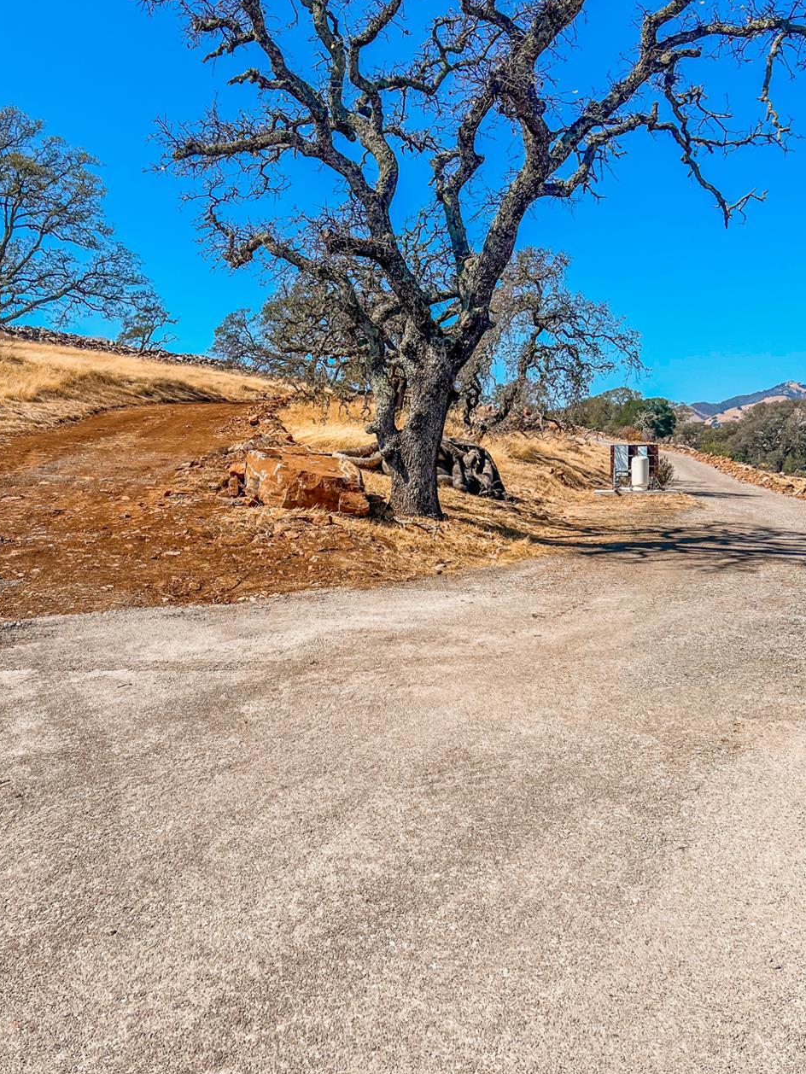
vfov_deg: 58.3
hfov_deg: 45.5
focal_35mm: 31
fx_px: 962
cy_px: 514
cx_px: 403
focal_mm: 5.7
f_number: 1.5
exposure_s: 1/4630
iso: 50
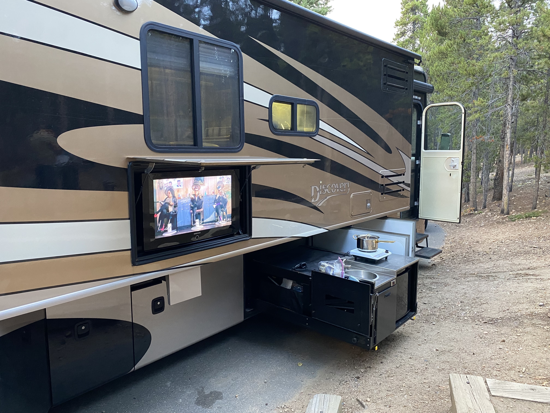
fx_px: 413
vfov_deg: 53.1
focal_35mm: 26
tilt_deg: -8.8
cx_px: 275
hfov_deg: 67.3
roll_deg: +0.7
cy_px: 206
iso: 320
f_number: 1.8
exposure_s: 1/60
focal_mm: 4.25
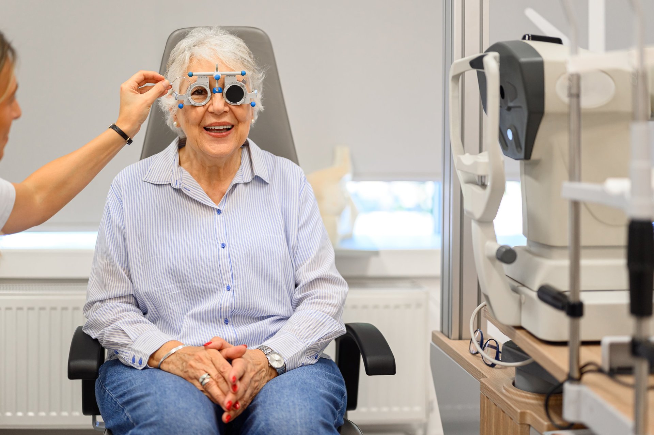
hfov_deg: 39.6
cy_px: 218
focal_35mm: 50
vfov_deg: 27.0
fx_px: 908
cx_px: 327
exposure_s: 1/250
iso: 400
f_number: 1.8
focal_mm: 50
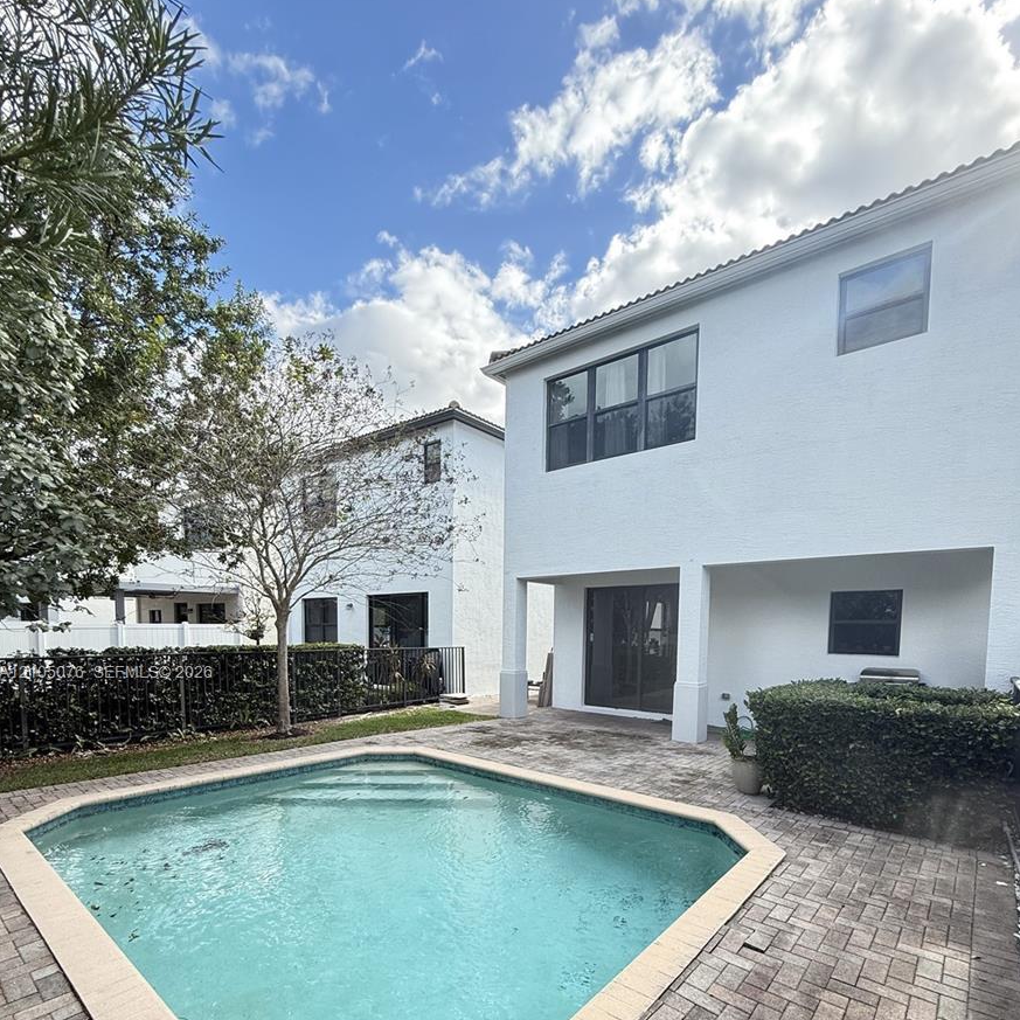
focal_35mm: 17
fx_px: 567
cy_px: 674
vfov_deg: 81.3
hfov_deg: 84.0
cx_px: 522
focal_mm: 2.22
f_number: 2.2
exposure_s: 1/363
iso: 64
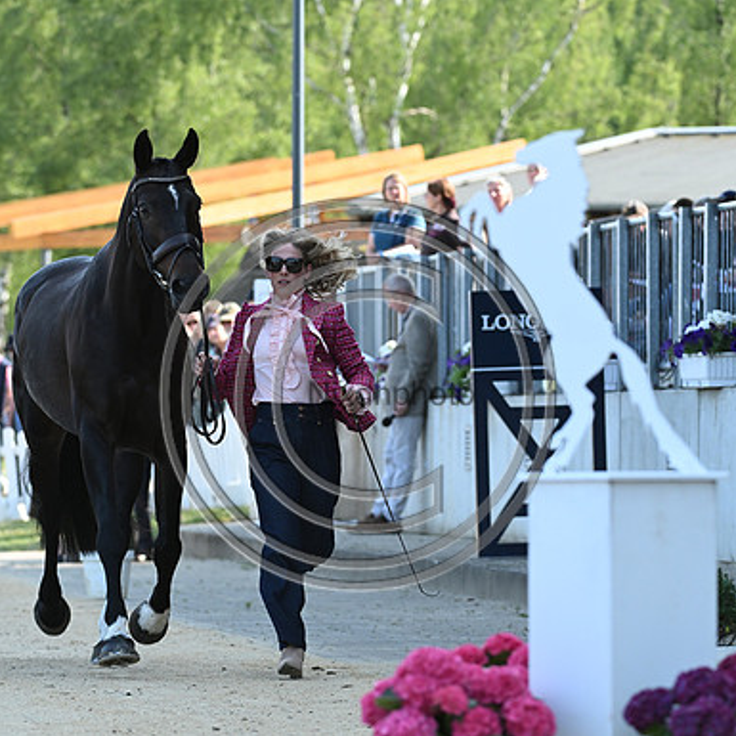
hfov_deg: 6.2
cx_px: 336
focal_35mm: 282
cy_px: 368
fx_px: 6784
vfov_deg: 6.2
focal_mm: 220
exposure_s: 1/1250
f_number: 5.6
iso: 1600
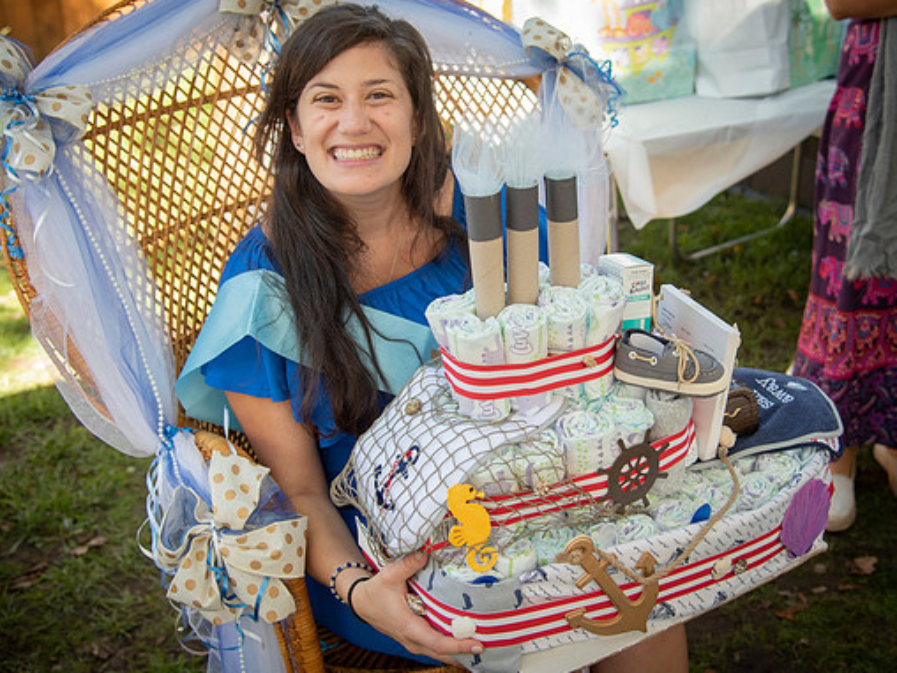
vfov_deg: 29.1
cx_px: 508
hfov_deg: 38.1
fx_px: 1296
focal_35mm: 50
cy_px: 292
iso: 125
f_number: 4
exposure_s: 1/125
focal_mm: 38
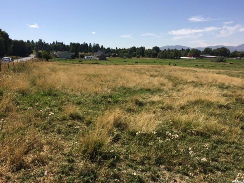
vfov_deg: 48.2
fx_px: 204
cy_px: 92
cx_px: 122
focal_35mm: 29
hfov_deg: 61.7
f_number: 2.2
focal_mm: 4.15
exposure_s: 1/3731
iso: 32
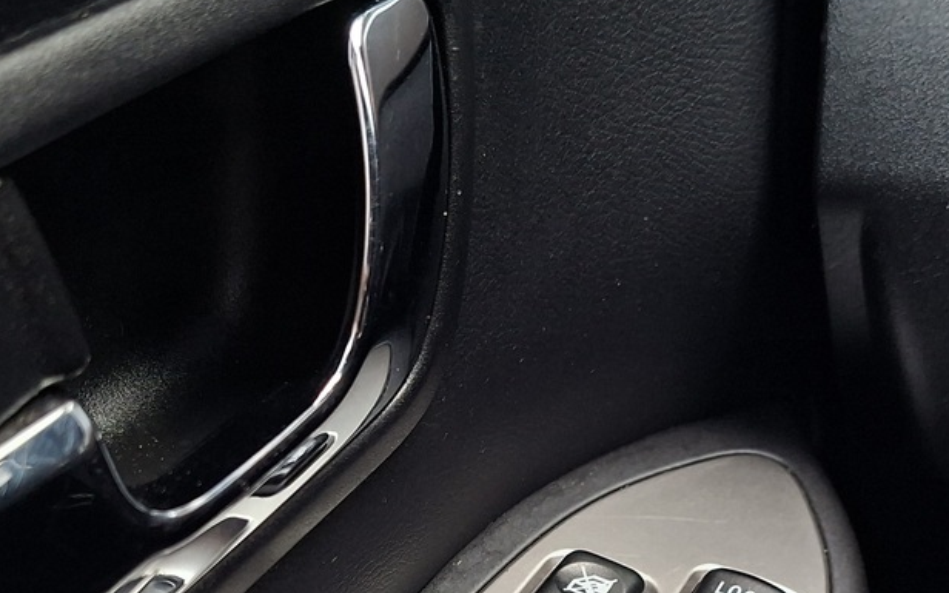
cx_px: 576
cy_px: 667
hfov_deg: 35.5
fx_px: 1474
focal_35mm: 57
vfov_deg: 21.5
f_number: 1.8
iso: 320
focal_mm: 5.54
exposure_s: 1/120
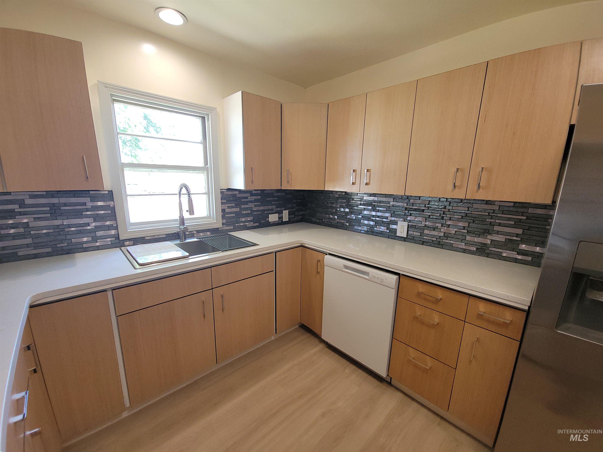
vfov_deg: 89.9
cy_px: 226
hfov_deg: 106.2
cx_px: 302
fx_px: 226
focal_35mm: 13
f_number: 2.2
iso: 100
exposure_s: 1/60
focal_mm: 2.2
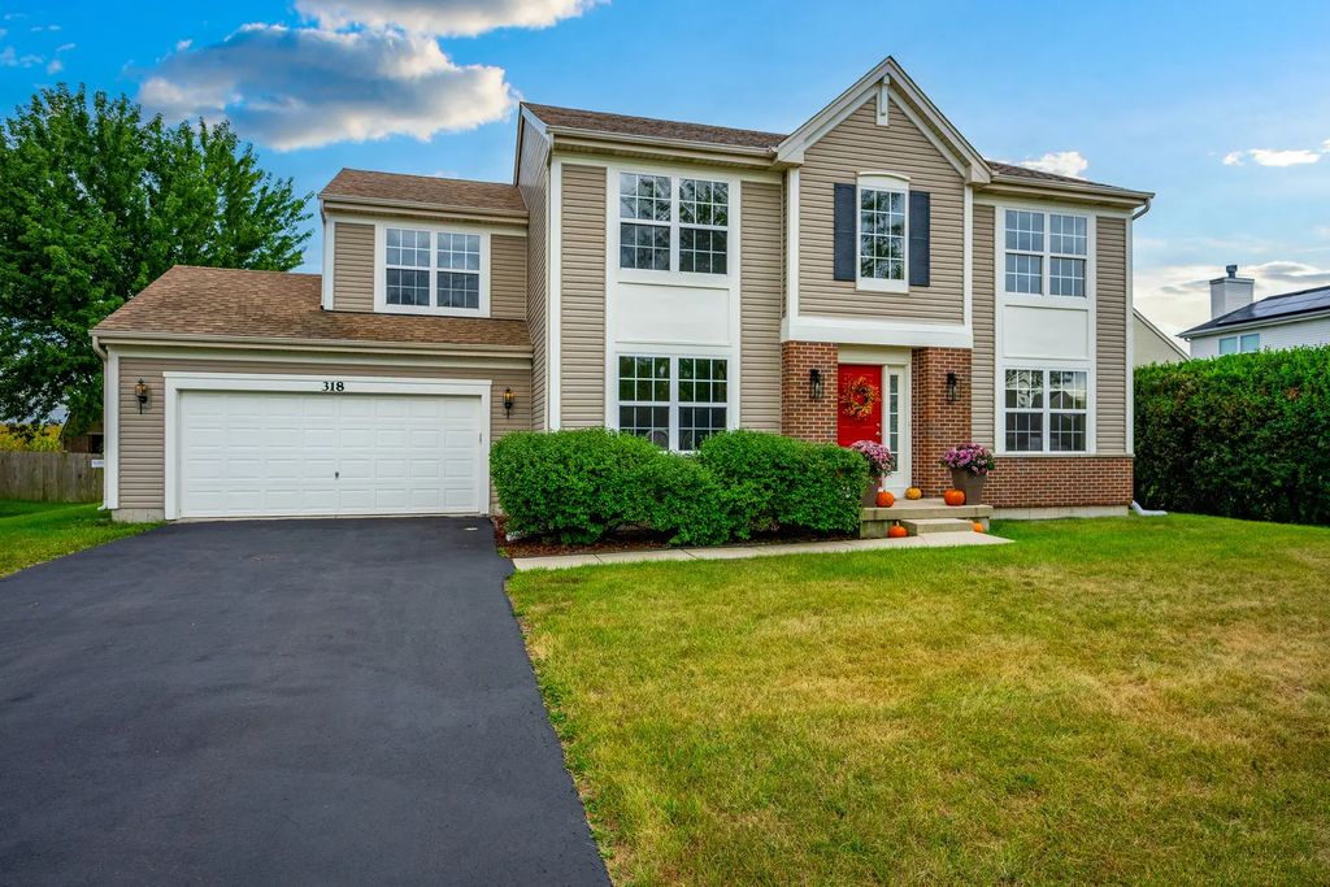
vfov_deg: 60.7
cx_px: 665
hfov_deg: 82.6
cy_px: 444
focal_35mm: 20
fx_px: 757
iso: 250
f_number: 7.1
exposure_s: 1/200
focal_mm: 20.5
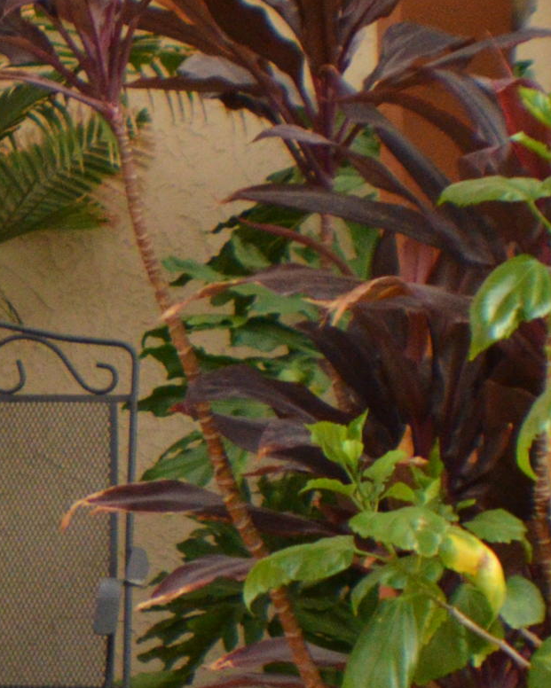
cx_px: -254
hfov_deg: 5.1
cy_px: 481
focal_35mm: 299
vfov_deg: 6.5
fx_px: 6090
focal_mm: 55
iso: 2500
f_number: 5.6
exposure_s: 1/640
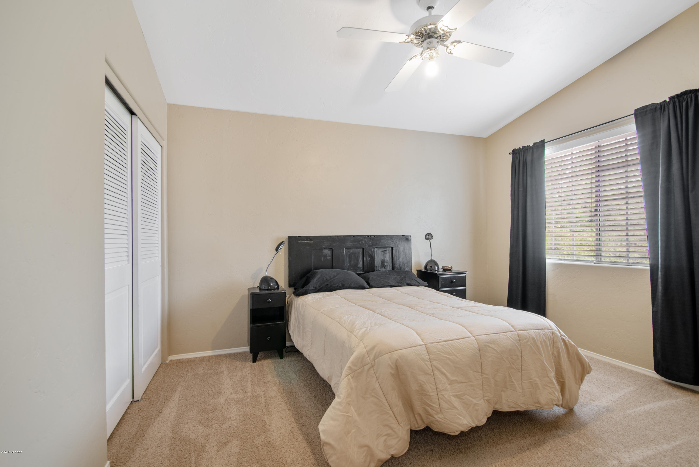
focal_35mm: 16
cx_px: 350
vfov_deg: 73.8
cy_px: 234
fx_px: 311
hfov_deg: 96.7
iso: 200
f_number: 7.1
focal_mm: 16
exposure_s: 1/3
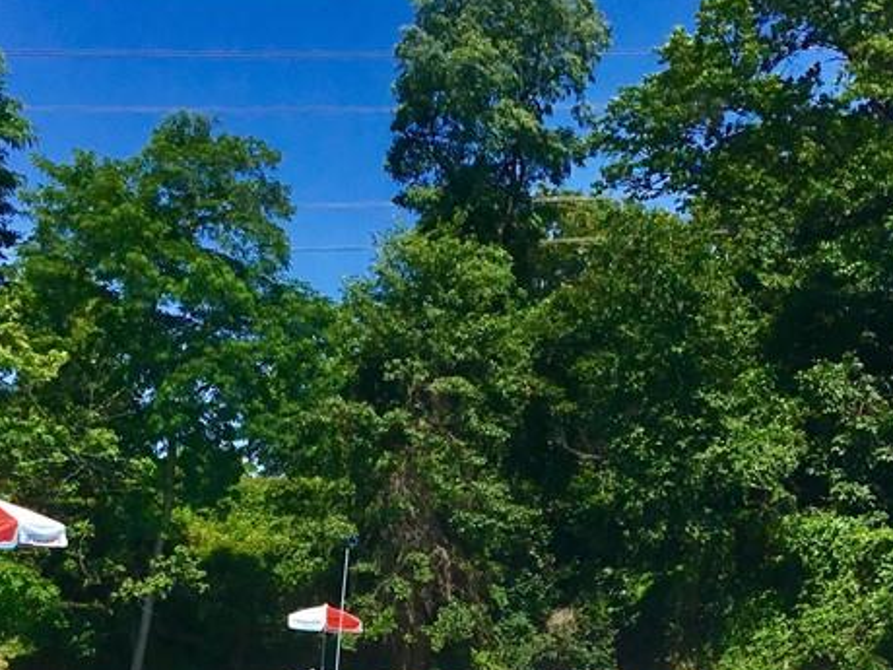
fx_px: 1780
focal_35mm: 69
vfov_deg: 20.8
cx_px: 483
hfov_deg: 28.2
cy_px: 633
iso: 25
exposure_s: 1/2398
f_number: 2.4
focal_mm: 3.3
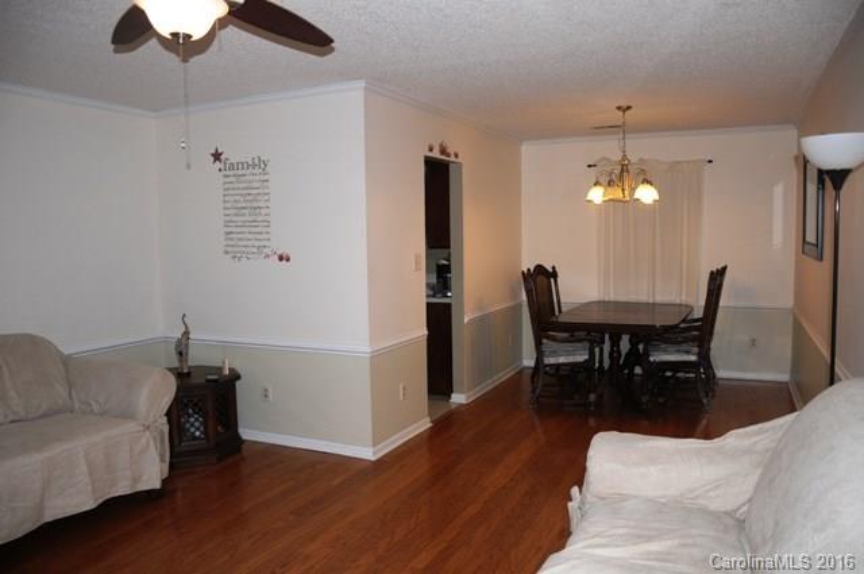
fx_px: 647
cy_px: 287
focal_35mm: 27
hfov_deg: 67.4
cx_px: 432
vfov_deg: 47.8
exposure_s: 1/125
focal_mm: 18
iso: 200
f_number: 3.5
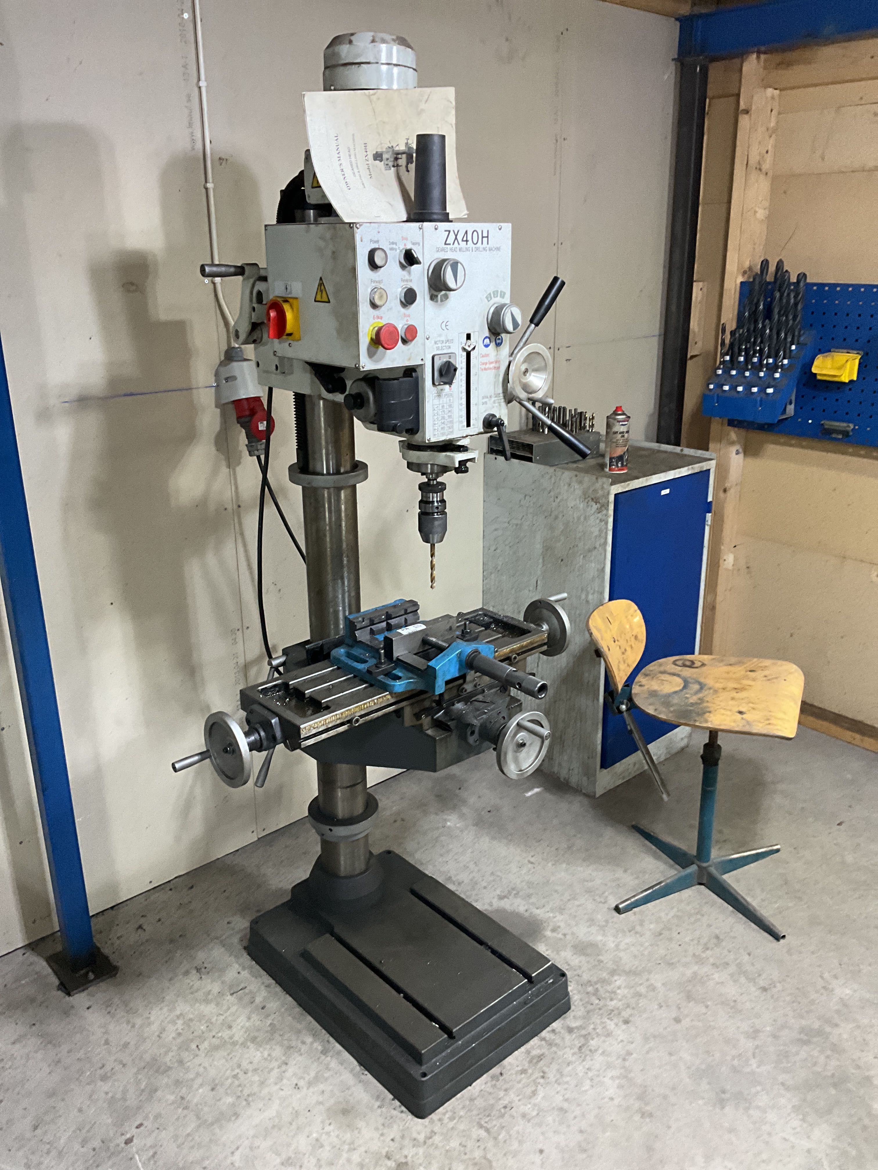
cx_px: 439
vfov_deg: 61.7
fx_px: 980
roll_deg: -0.8
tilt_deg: -18.2
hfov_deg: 48.2
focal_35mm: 29
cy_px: 585
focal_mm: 3
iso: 200
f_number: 1.8
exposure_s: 1/60
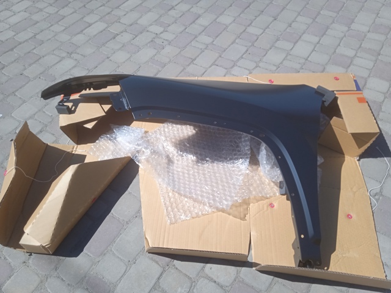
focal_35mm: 28
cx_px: 196
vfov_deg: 49.7
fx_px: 316
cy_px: 146
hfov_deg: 63.4
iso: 112
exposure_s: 1/970
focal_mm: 3.43
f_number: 2.2
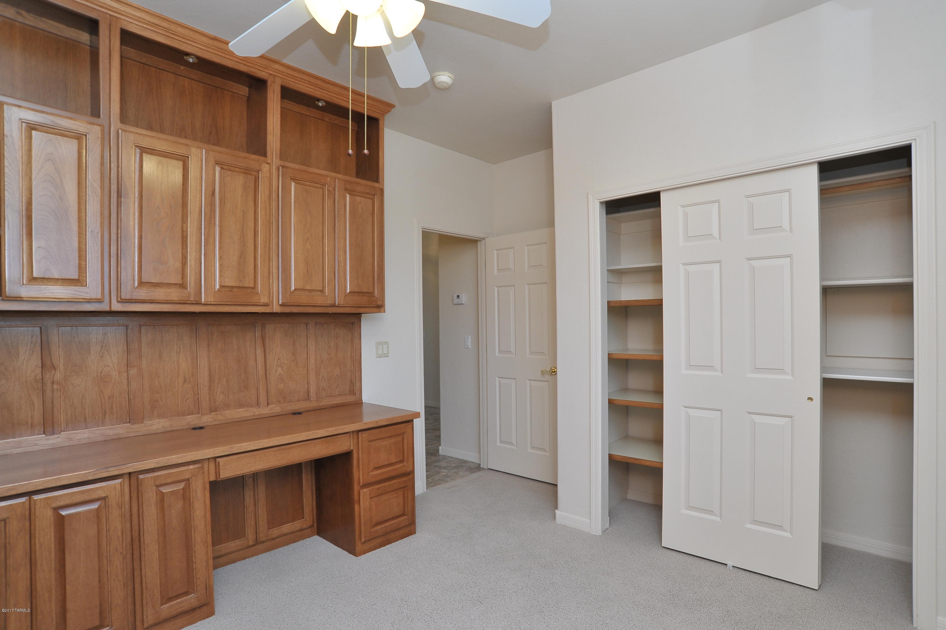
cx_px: 473
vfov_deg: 67.3
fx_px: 473
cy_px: 315
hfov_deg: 90.0
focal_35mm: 18
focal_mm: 18
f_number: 9
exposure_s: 1/60
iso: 640
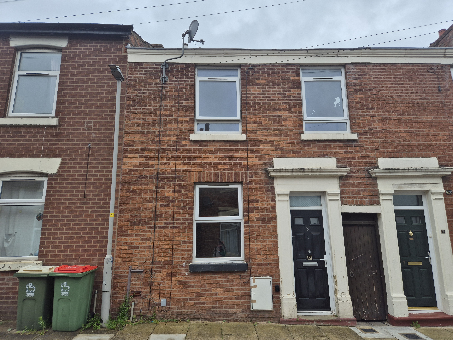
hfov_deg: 73.9
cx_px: 226
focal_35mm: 23
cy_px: 170
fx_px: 301
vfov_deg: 58.9
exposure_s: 1/1076
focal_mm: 5.4
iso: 25
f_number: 1.8
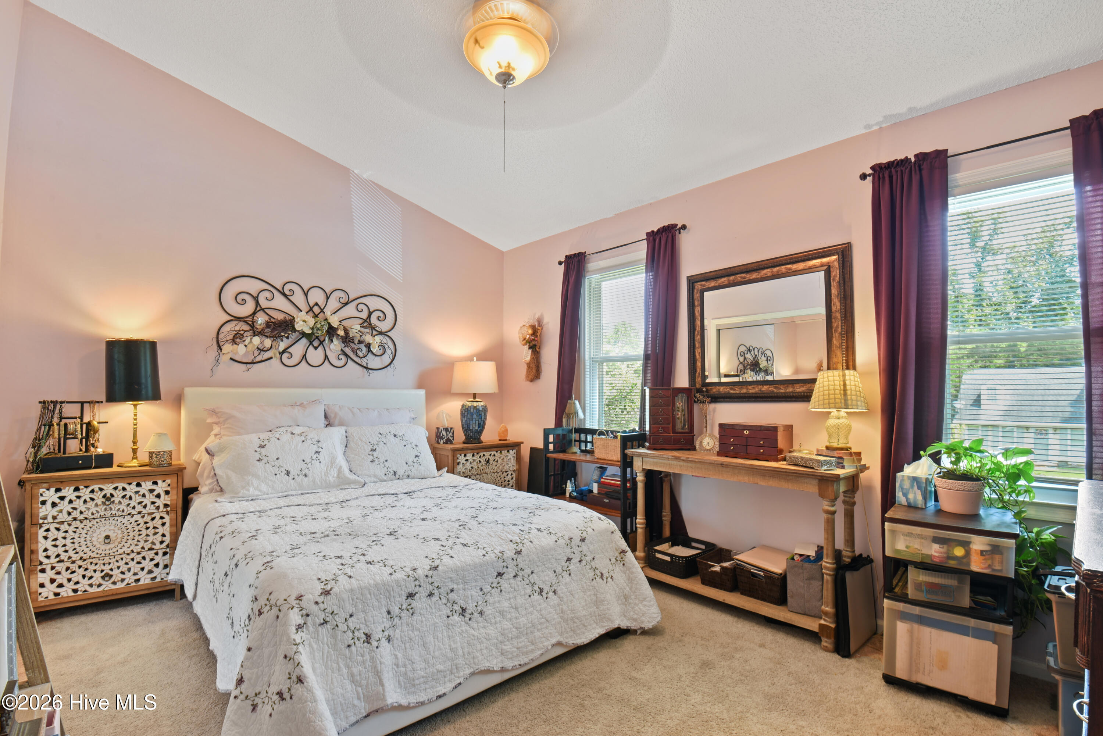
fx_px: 490
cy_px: 368
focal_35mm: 16
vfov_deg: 73.8
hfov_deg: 96.7
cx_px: 552
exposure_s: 2
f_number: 9
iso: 100
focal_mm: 16
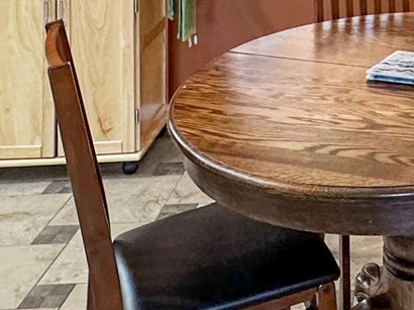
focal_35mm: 70
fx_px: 837
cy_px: -259
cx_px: 471
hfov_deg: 25.5
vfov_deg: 17.0
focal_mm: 2.22
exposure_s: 1/60
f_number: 2.2
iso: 160
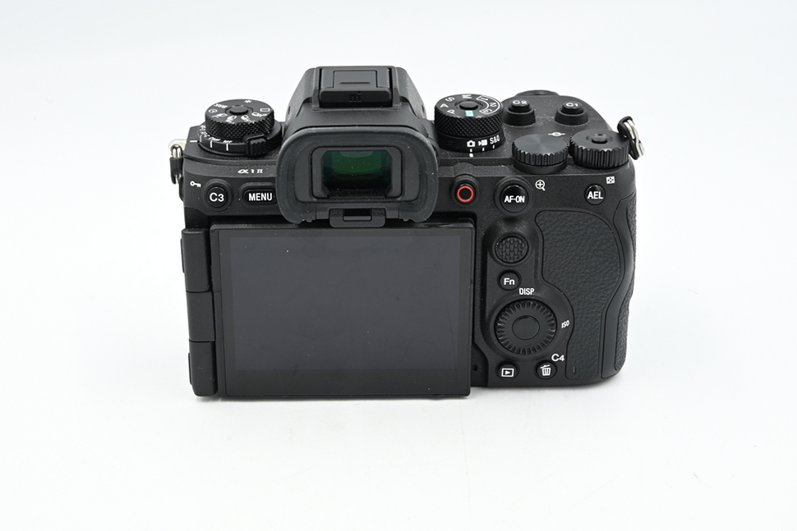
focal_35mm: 69
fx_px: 1528
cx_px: 398
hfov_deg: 29.2
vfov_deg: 19.7
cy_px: 266
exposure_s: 1/10
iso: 100
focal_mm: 69
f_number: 14
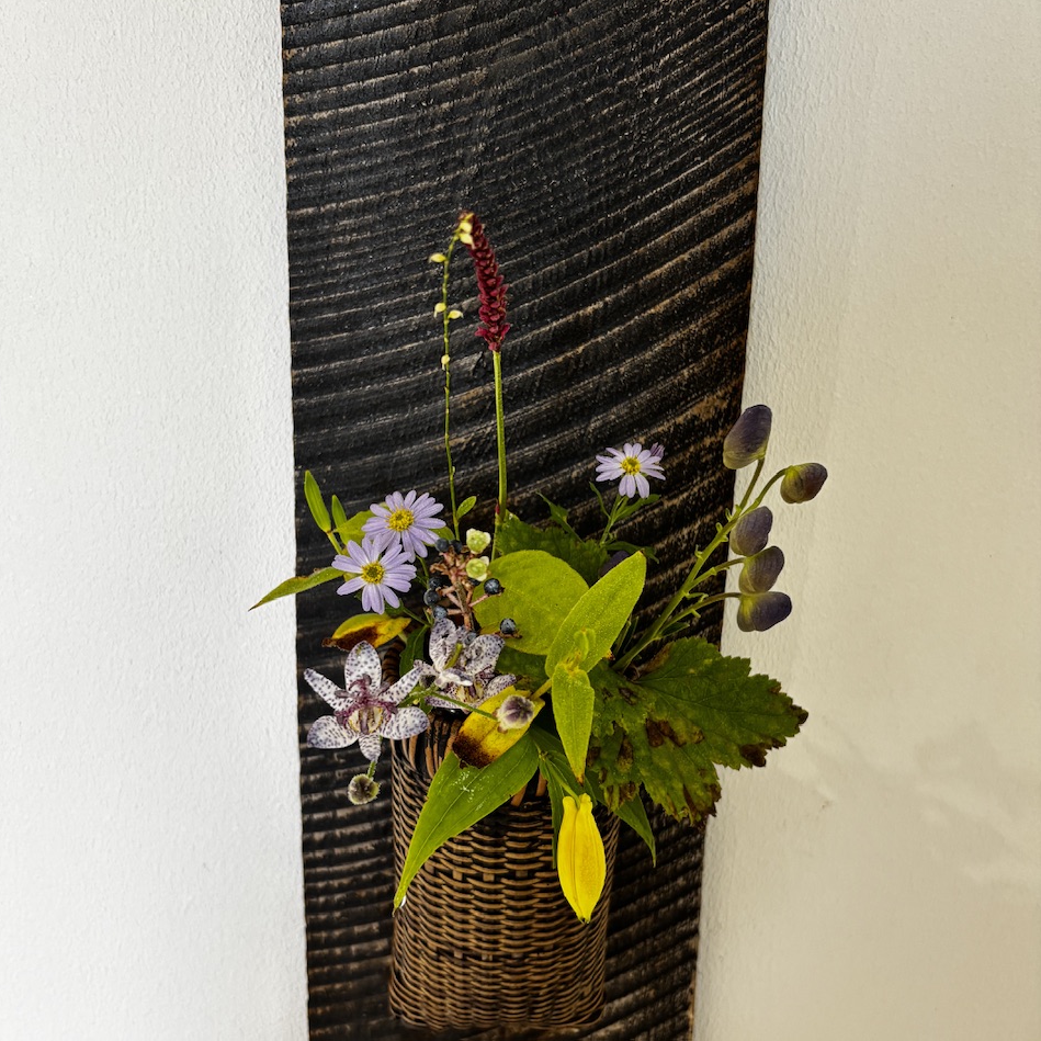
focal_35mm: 31
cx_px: 519
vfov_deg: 52.5
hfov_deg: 52.5
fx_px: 1055
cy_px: 551
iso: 125
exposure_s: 1/95
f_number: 1.6
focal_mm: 5.96
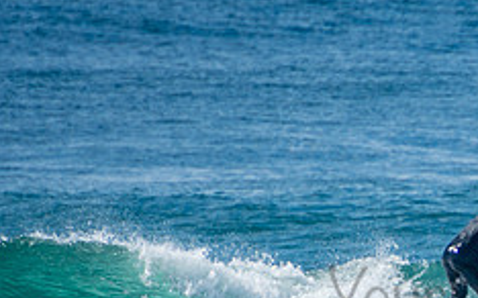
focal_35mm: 1515
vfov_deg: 0.9
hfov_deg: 1.4
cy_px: 279
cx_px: 539
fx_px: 19727
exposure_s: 1/1250
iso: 200
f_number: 5.6
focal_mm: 400
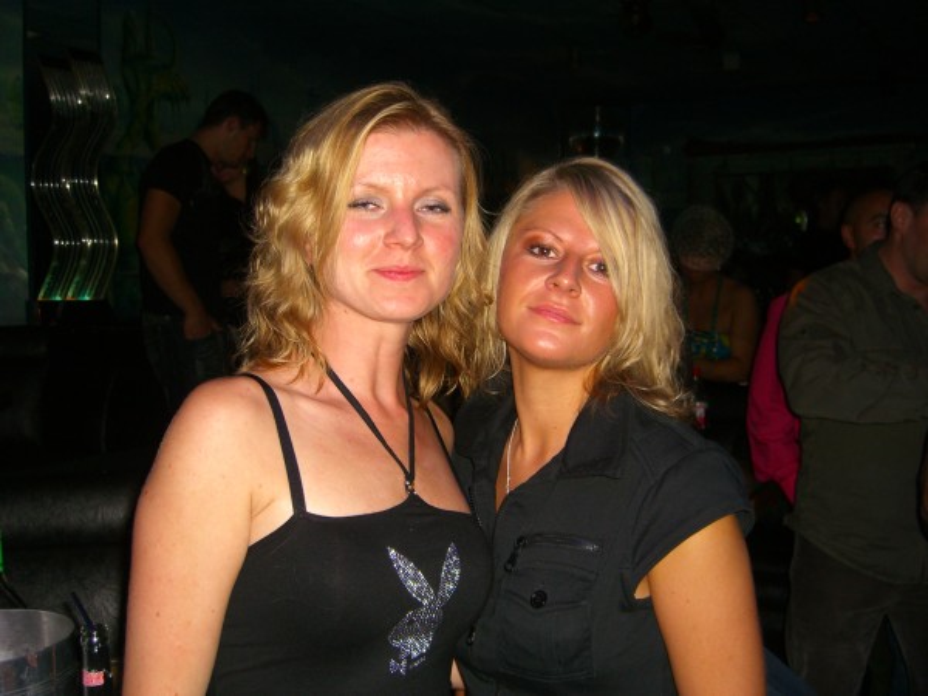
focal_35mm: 38
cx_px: 464
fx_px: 1019
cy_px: 348
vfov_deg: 37.7
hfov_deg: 49.0
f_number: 2.8
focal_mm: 7.9
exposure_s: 1/60
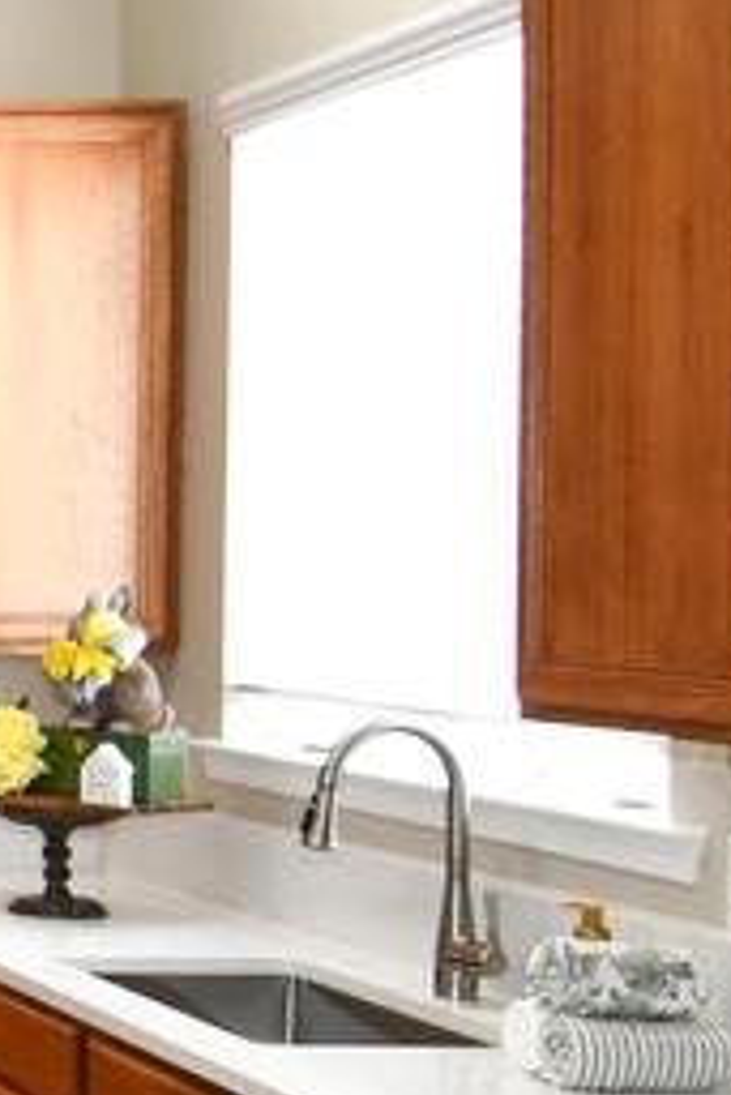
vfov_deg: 27.5
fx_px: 2190
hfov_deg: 12.7
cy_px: 870
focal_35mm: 72
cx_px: -1188
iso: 320
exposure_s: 1/60
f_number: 4
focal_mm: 12
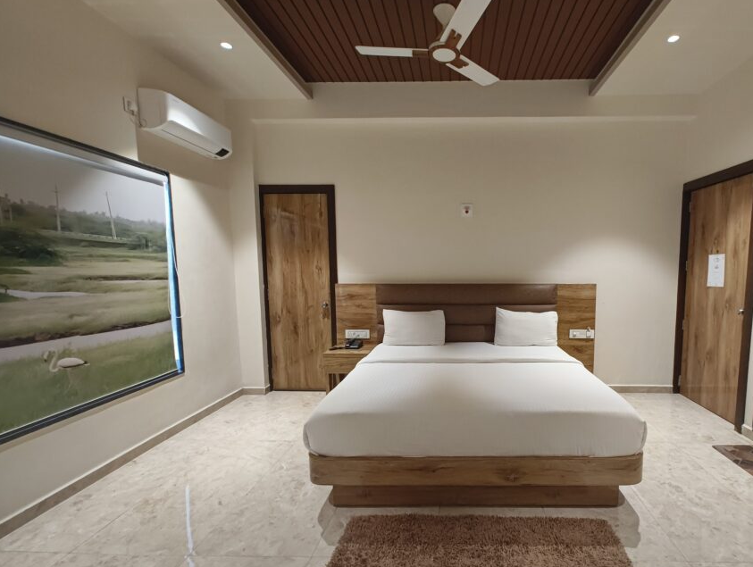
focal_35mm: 17
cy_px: 305
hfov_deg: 89.7
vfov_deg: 74.8
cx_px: 455
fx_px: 370
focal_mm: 2.15
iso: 1852
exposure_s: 1/50
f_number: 2.2
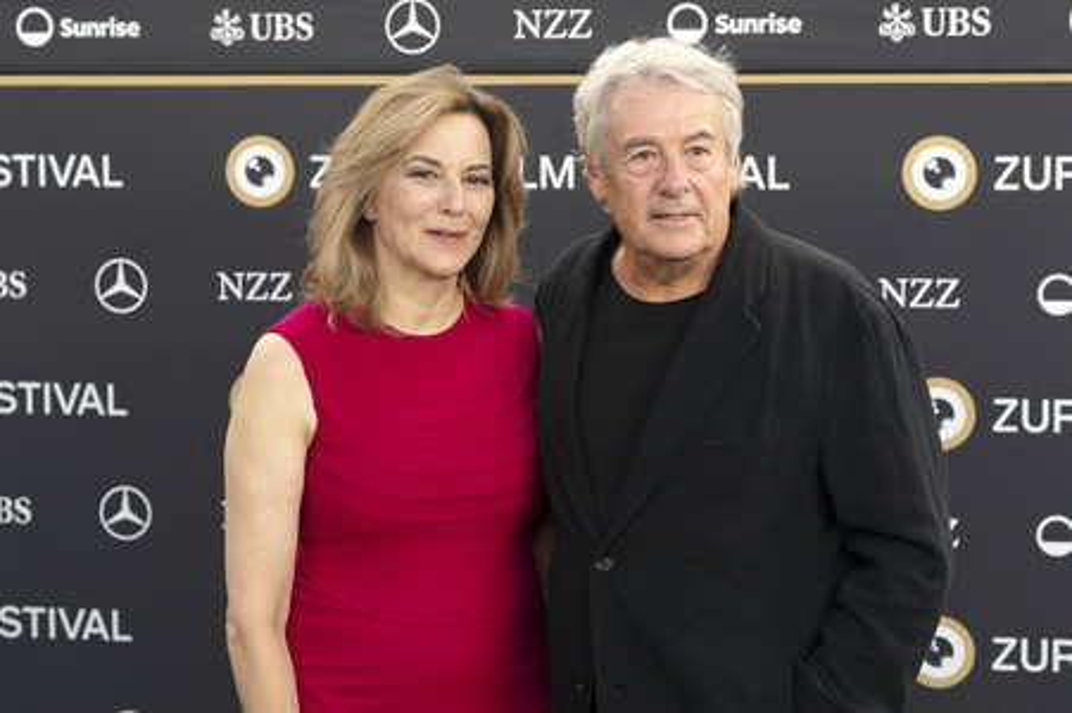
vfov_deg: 12.6
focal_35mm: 108
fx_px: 3220
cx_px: 536
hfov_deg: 18.9
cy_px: 289
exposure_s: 1/200
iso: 400
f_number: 4.5
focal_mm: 91
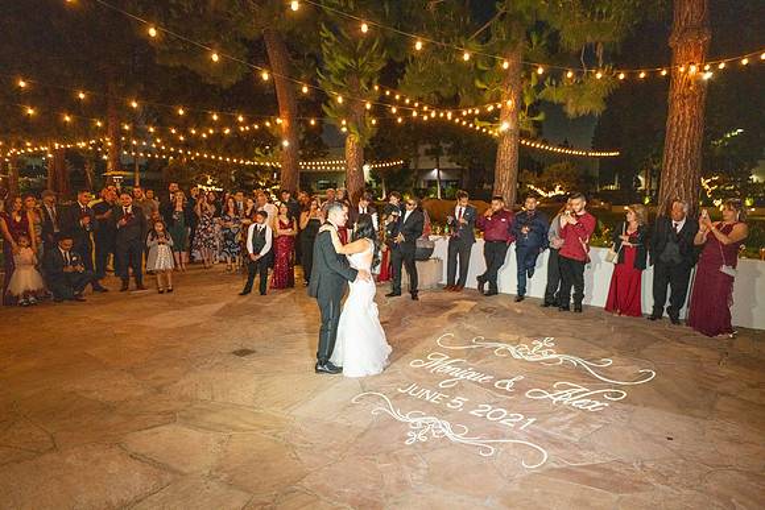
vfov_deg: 53.2
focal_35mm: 24
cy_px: 255
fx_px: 510
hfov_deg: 73.7
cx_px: 382
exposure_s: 1/125
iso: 3200
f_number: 2.8
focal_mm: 24
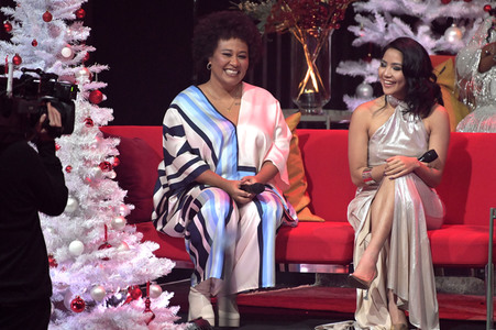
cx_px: 248
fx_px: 6884
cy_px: 165
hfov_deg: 4.1
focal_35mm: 500
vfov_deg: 2.7
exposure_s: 1/250
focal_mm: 500
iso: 12800
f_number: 5.6
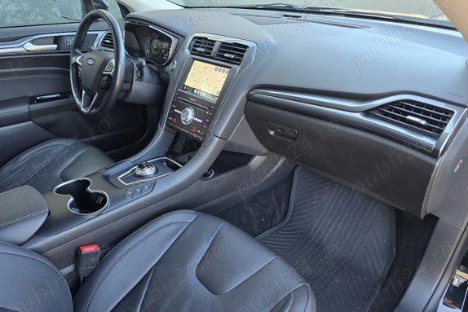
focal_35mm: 25
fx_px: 325
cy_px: 166
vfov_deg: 51.3
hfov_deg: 71.5
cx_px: 230
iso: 200
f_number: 1.7
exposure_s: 1/180
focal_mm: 6.3
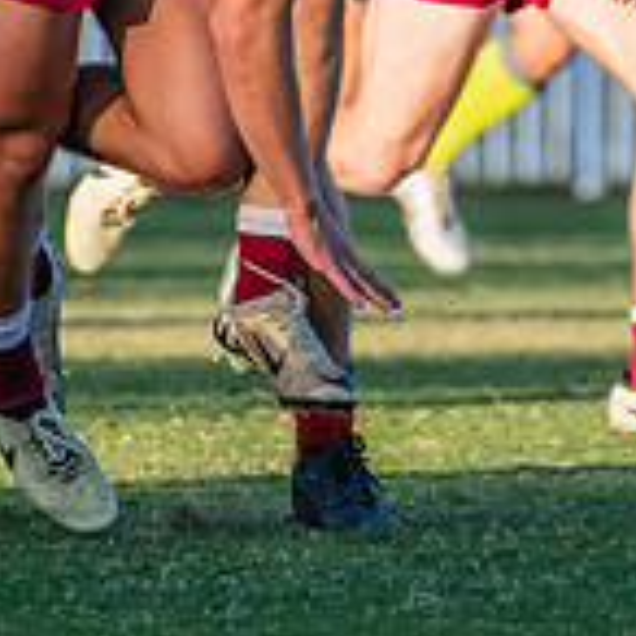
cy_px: 74
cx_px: 352
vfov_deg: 1.2
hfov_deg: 1.2
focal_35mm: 1437
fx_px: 29870
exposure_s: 1/1250
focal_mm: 330
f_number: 7.1
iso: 800
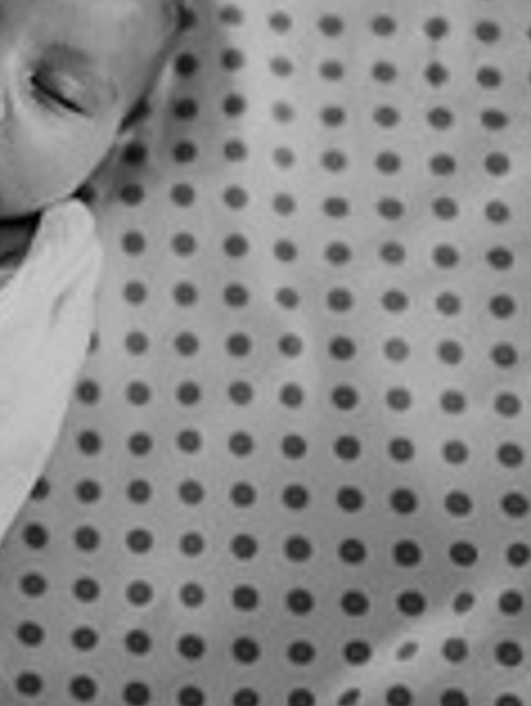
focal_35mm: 66
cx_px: -68
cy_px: 261
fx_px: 1348
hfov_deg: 21.1
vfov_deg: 29.2
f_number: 2
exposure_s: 1/320
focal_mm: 24
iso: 640
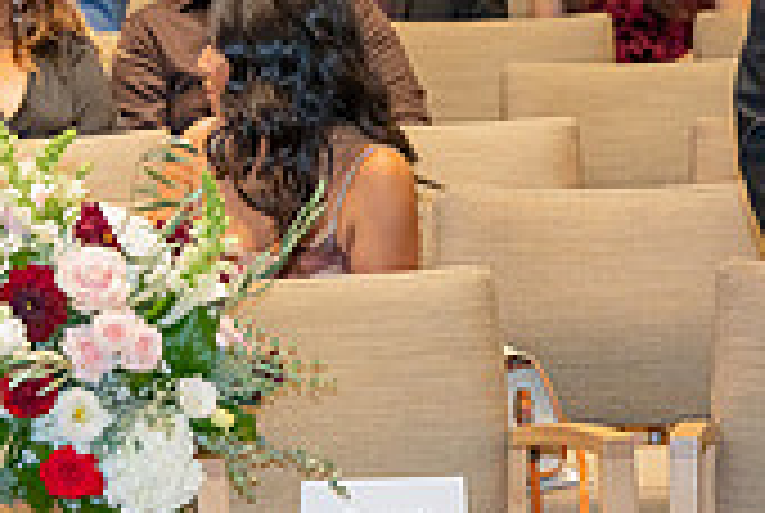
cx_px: -446
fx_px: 6663
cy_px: 223
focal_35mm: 313
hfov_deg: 6.5
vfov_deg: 4.4
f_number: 2.8
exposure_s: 1/200
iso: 1250
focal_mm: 92
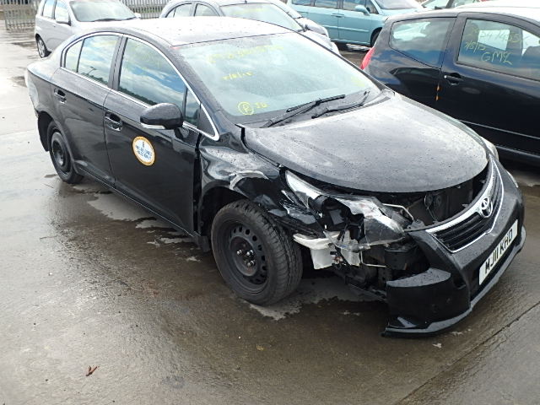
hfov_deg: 54.0
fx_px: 530
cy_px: 202
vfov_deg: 41.8
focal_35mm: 34
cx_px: 270
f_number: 4.9
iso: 125
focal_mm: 6
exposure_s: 1/125
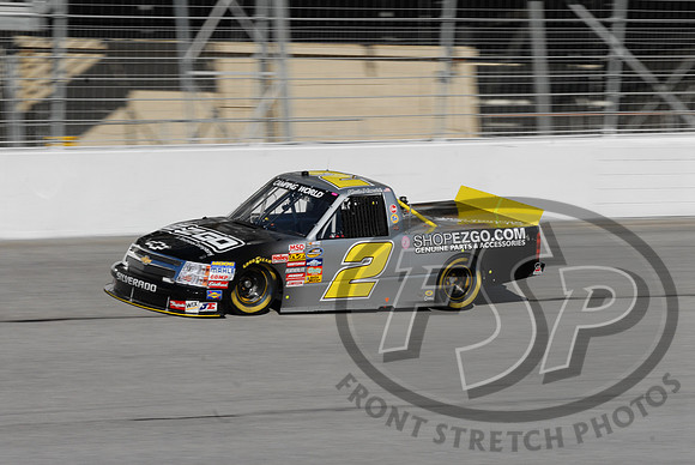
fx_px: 3478
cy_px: 232
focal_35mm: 180
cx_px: 348
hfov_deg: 11.4
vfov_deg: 7.6
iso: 320
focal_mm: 120
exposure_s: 1/400
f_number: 16
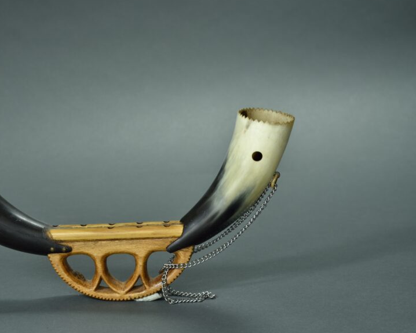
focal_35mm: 67
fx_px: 825
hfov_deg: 28.1
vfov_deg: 22.8
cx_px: 134
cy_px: 144
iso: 100
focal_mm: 50
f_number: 8
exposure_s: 1/6
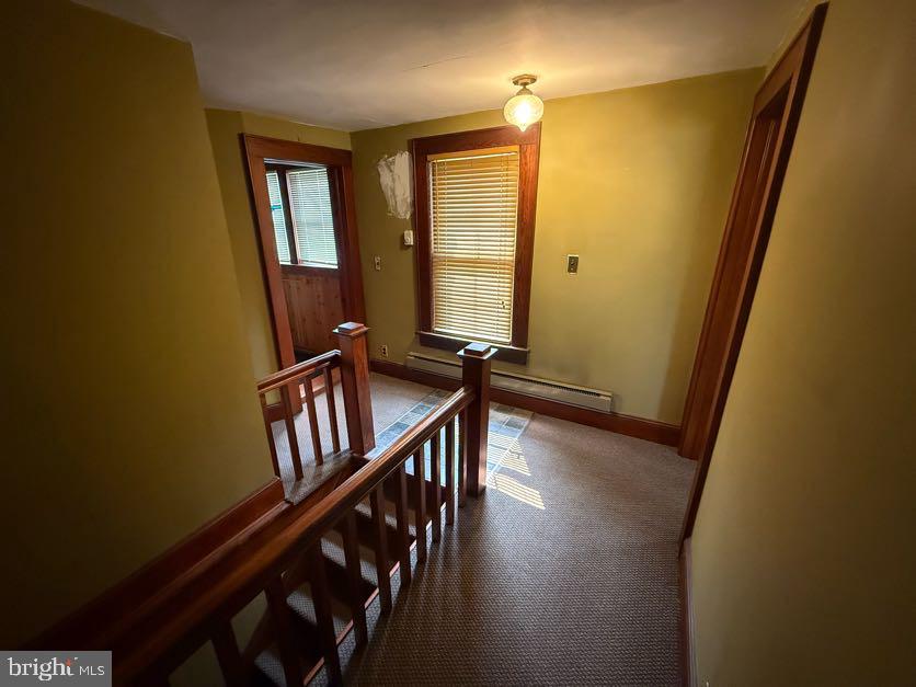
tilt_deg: -18.4
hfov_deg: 102.1
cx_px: 458
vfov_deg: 85.7
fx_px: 370
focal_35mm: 14
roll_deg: +0.0
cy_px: 344
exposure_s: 1/60
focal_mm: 2.22
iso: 1250
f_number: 2.2
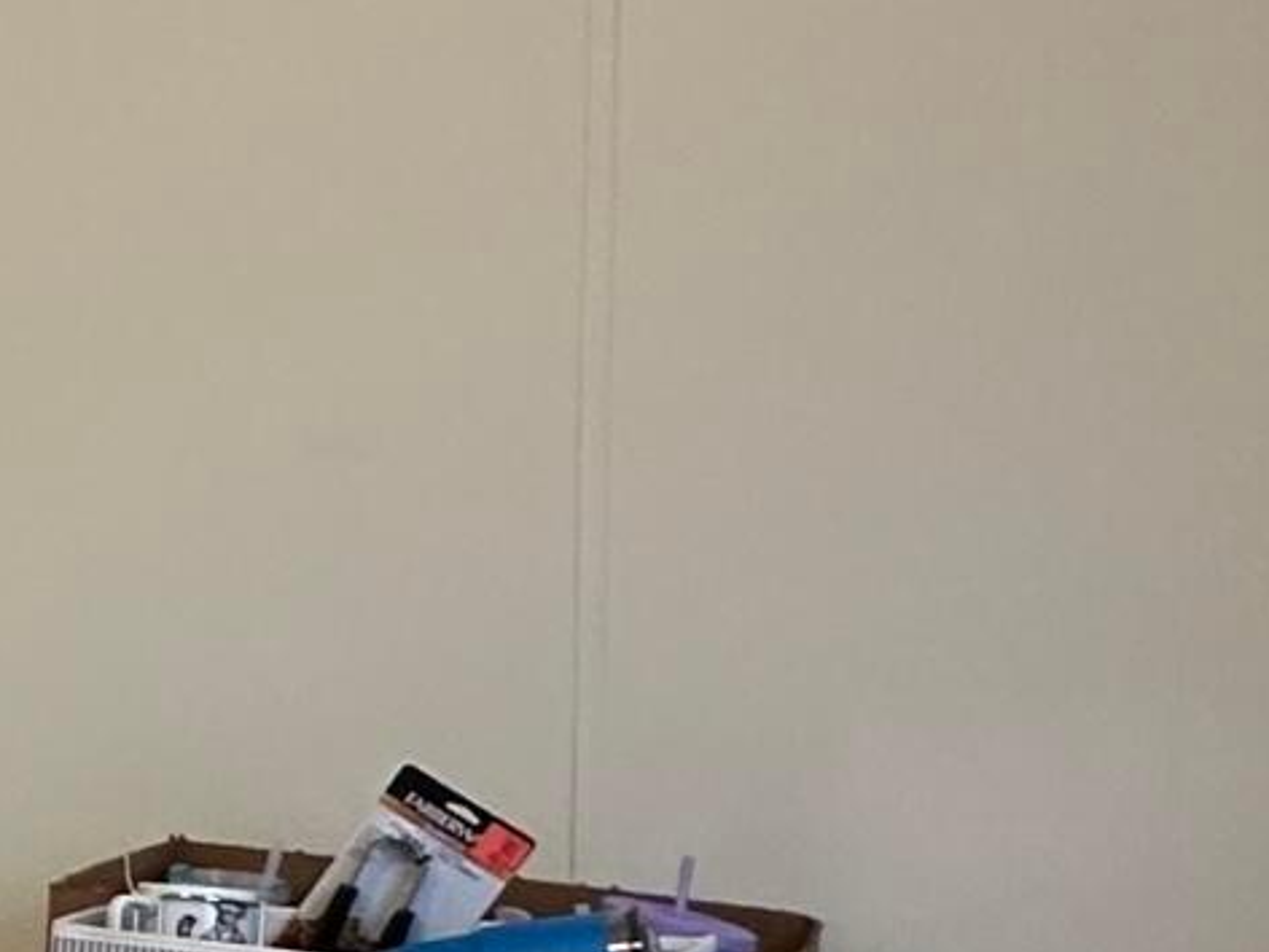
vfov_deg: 16.6
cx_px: -1441
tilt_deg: -2.2
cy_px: 481
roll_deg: +0.3
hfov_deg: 15.9
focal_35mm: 89
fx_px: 3263
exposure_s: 1/60
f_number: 2.2
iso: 200
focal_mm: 2.22
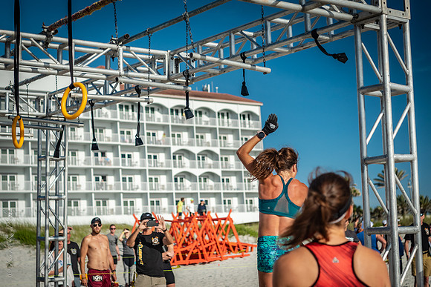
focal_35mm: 65
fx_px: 774
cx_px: 227
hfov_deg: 31.1
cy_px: 114
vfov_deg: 21.0
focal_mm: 52
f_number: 2.8
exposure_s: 1/4000
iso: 360
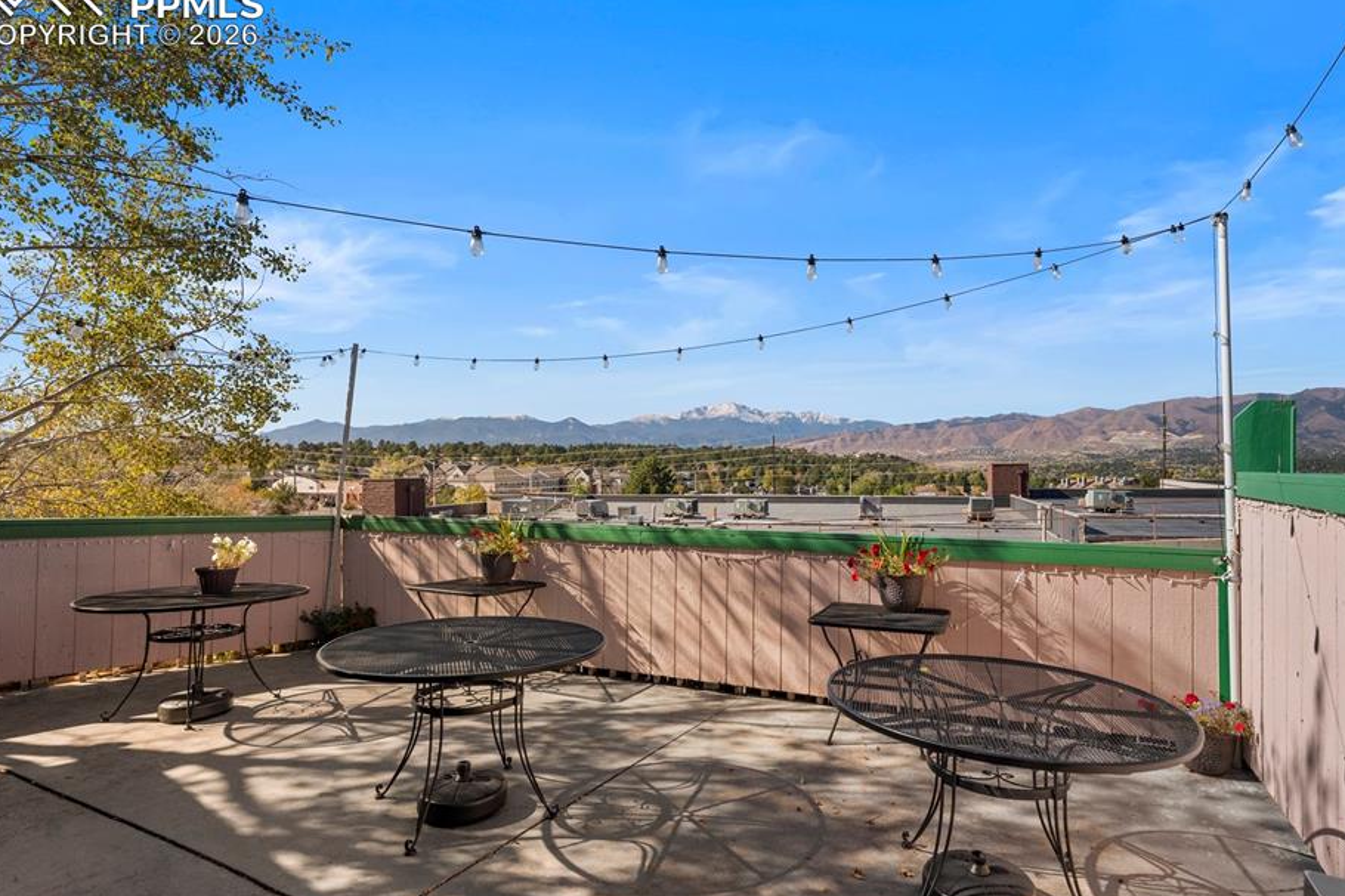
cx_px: 724
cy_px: 469
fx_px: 681
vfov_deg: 66.7
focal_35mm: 18
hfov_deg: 89.1
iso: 800
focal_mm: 16.2
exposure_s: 1/8000
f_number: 8
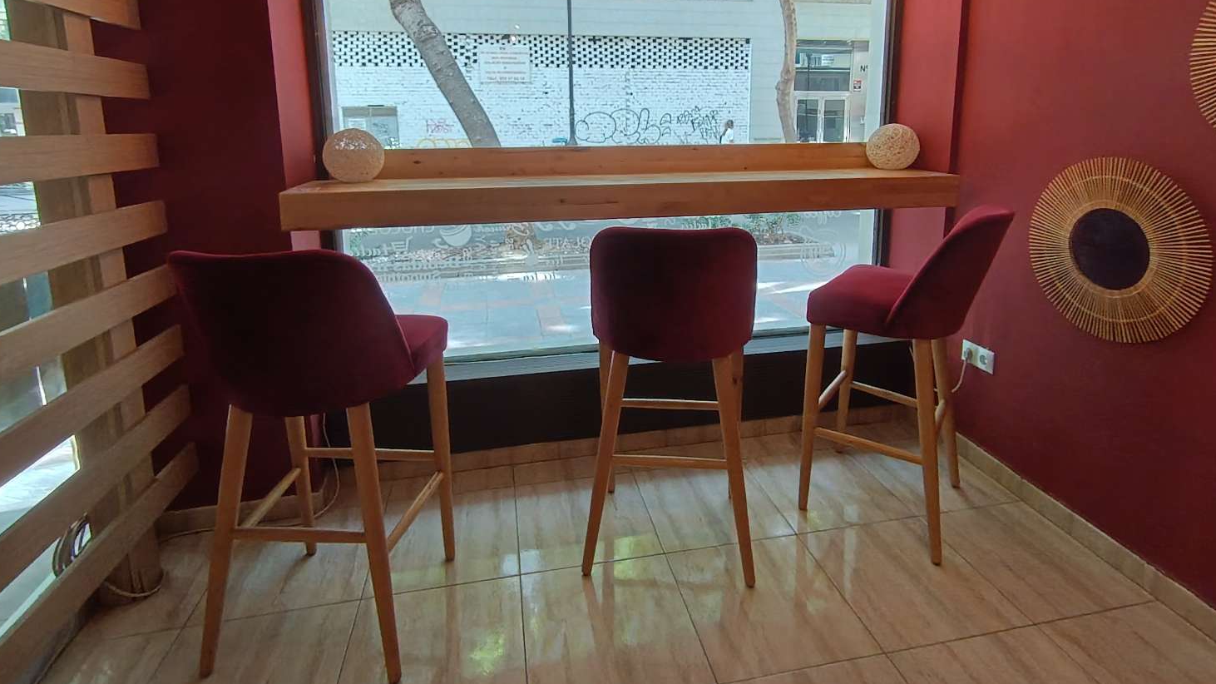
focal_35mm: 19
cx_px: 612
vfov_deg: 56.8
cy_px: 218
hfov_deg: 89.6
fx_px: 613
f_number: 2.2
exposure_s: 1/50
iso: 496
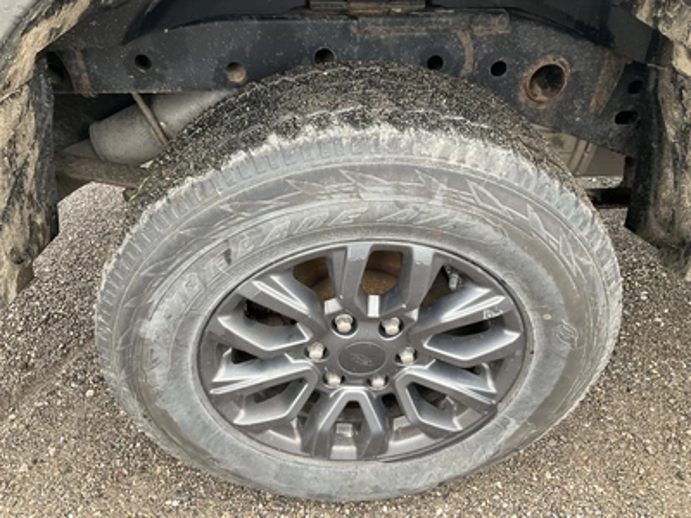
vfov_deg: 48.2
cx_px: 346
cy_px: 259
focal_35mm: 29
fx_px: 579
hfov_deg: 61.7
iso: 64
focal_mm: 3
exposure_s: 1/122
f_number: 1.8
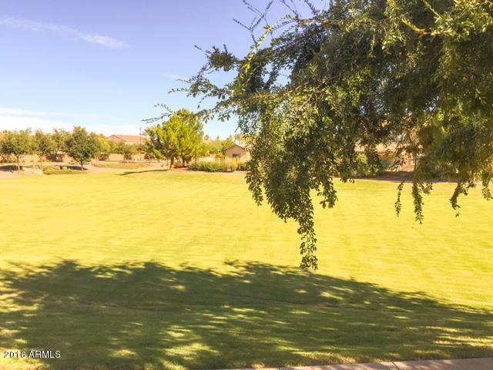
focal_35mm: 29
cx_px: 246
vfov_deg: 48.2
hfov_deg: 61.7
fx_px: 413
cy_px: 185
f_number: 2.2
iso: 32
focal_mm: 4.15
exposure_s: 1/1980
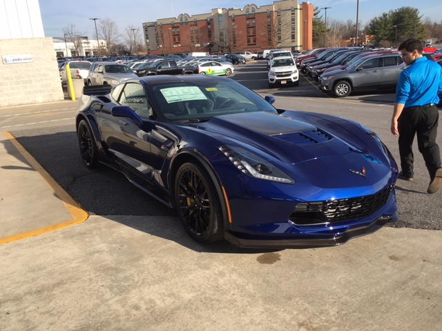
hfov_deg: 61.7
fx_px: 370
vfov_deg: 48.2
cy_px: 166
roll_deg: +3.7
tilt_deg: -15.5
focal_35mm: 29
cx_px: 221
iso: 25
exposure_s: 1/999
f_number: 2.2
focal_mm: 4.15
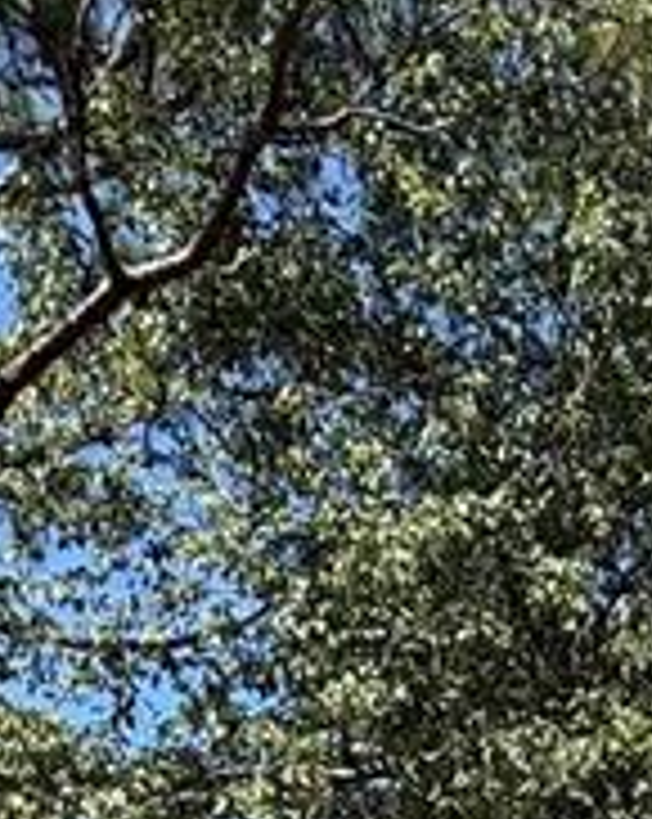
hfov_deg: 17.7
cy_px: 1611
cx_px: 994
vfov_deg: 17.8
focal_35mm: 77
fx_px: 1862
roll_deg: +0.4
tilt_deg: +4.3
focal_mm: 2.22
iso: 50
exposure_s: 1/955
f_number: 2.2
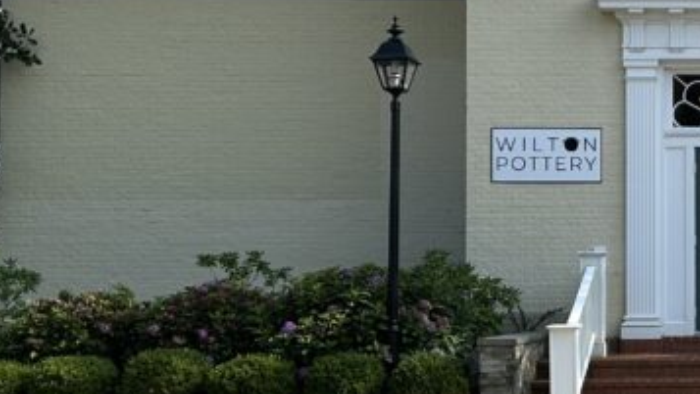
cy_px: 235
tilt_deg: +1.4
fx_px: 1392
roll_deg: -0.4
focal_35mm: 75
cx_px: 741
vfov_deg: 16.1
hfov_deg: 26.3
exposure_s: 1/3058
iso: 80
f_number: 1.78
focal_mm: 6.86
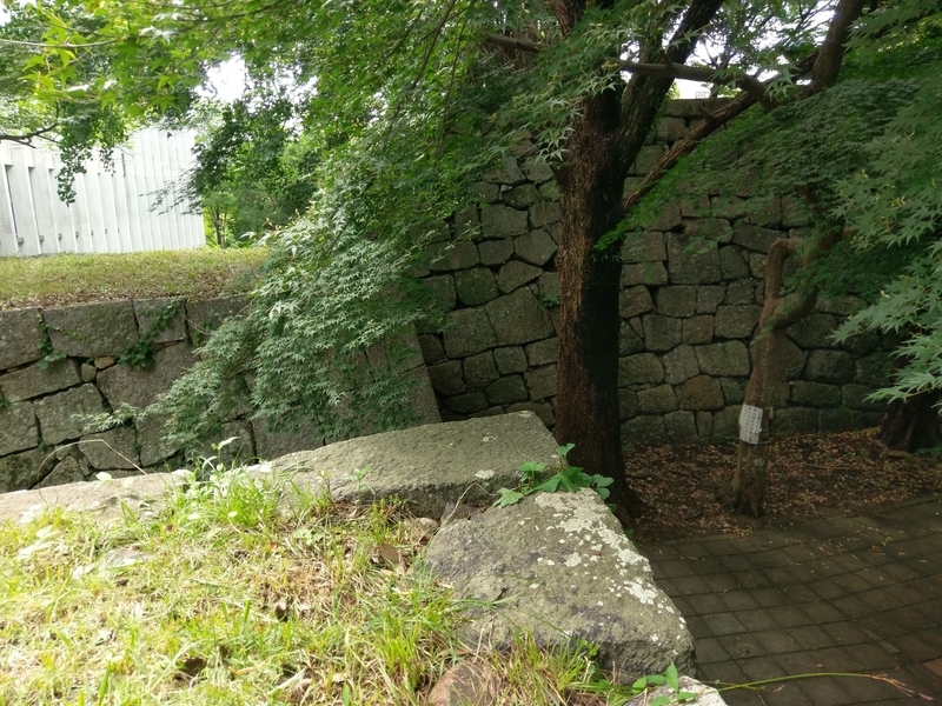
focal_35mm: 26
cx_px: 471
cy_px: 353
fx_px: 708
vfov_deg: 53.1
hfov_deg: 67.3
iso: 100
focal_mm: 4.58
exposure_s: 1/136
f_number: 1.8
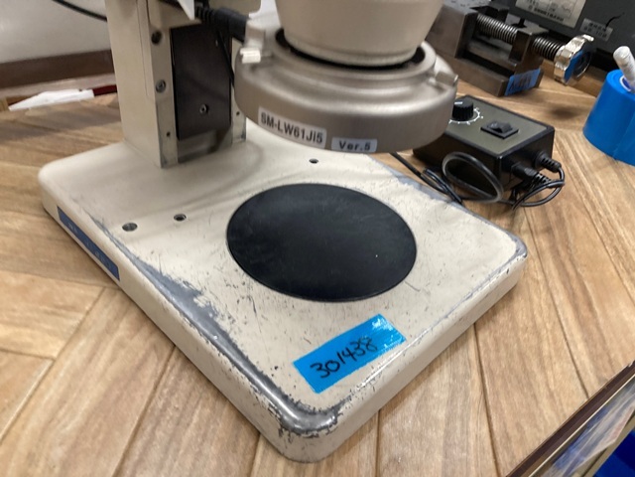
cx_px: 318
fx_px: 514
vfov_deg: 49.7
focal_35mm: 28
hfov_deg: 63.4
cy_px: 238
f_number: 1.8
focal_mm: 3.99
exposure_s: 1/60
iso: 100
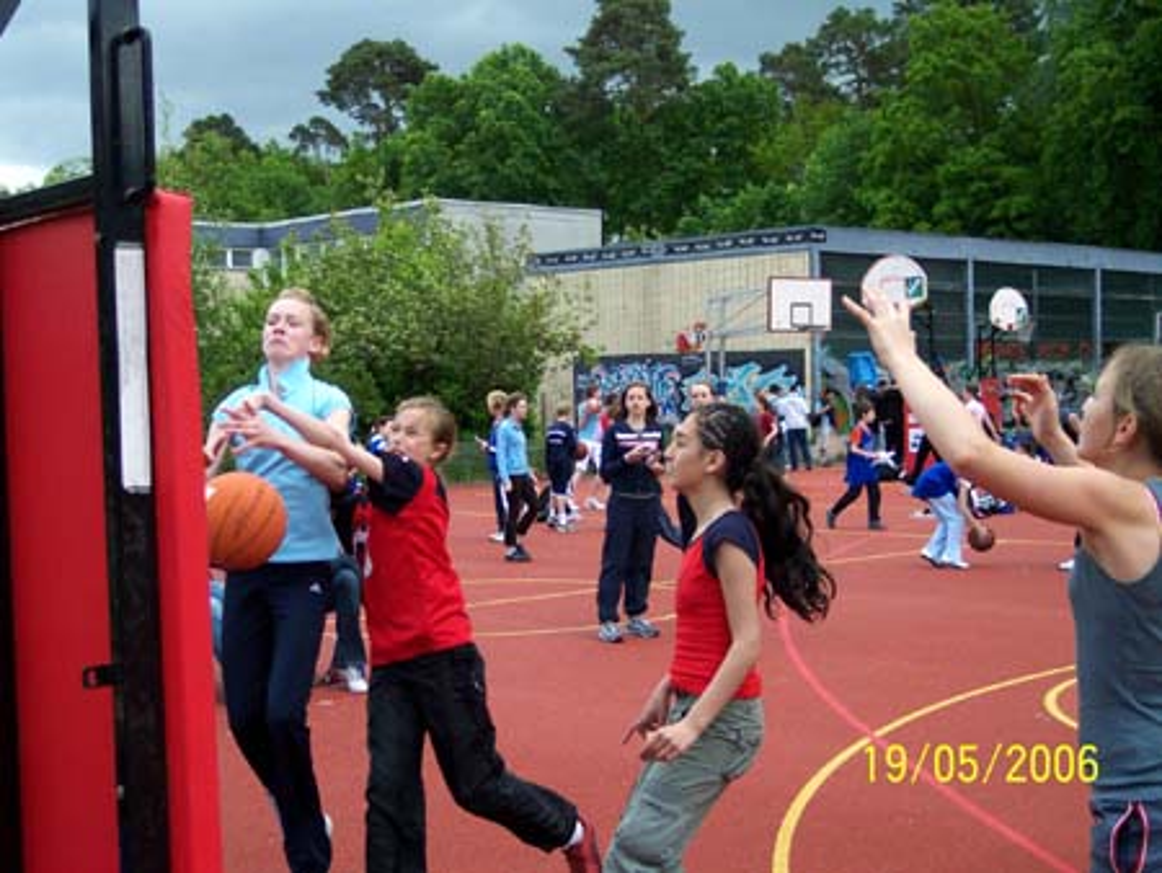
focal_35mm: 51
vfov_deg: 28.6
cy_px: 436
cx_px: 581
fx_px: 1713
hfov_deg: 37.5
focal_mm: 10.7
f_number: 3.4
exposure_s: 1/500
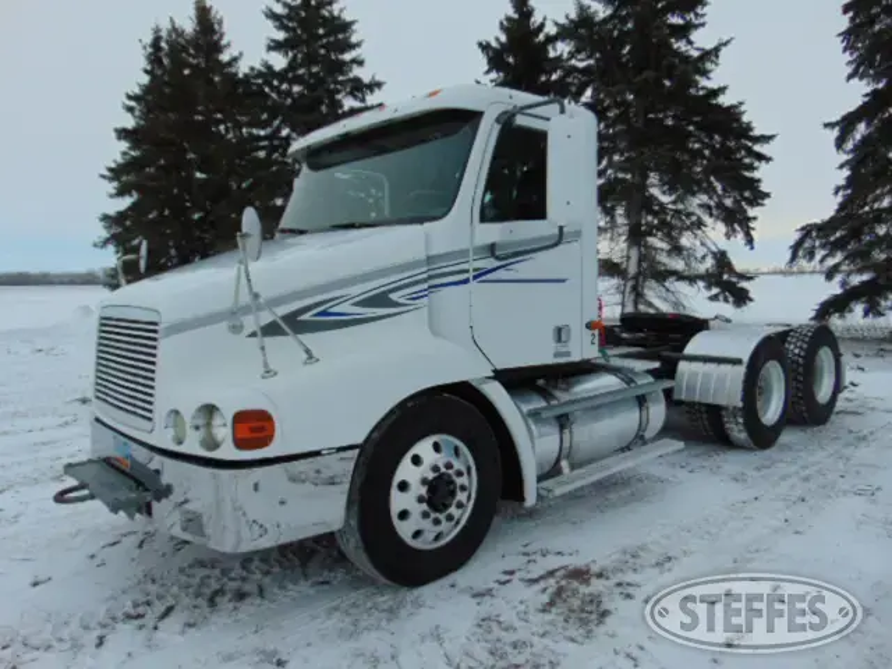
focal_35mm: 25
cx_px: 446
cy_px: 334
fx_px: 644
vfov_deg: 54.9
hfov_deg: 69.4
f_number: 3
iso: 80
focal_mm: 4.5
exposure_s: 1/160
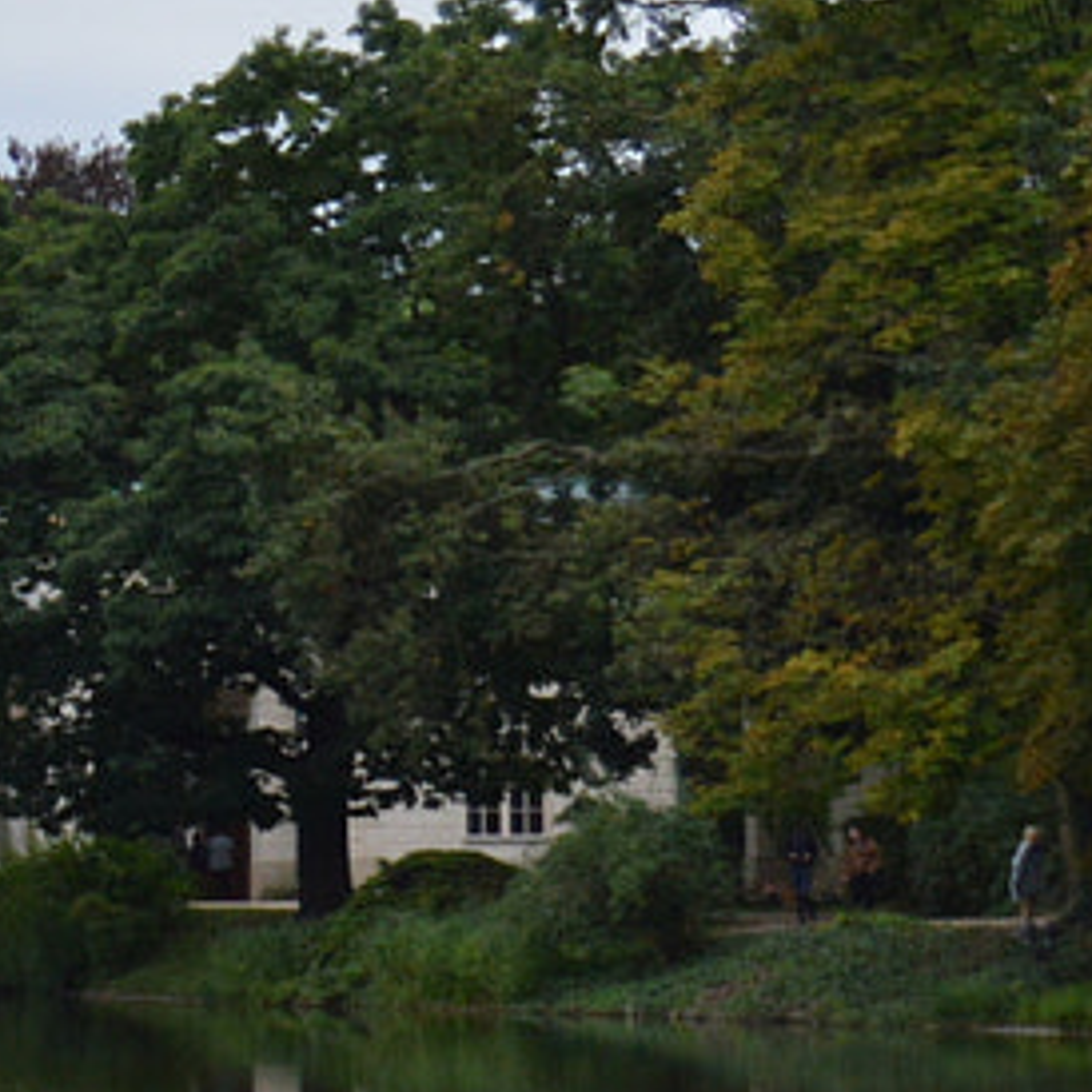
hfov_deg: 6.6
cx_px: -1578
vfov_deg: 6.9
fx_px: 9030
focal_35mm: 253
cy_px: 614
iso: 400
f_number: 5.6
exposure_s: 1/400
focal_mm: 34
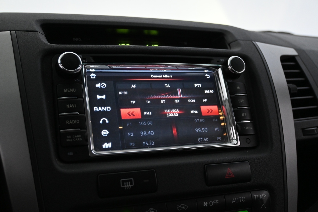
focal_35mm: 41
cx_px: 159
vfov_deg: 32.4
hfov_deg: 47.2
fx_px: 364
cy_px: 106
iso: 2000
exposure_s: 1/40
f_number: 4.5
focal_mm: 27.5
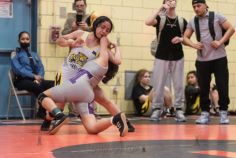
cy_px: 96
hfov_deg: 16.1
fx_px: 833
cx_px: 94
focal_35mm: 127
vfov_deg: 10.8
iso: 5000
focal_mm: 105
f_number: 3.2
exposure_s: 1/400
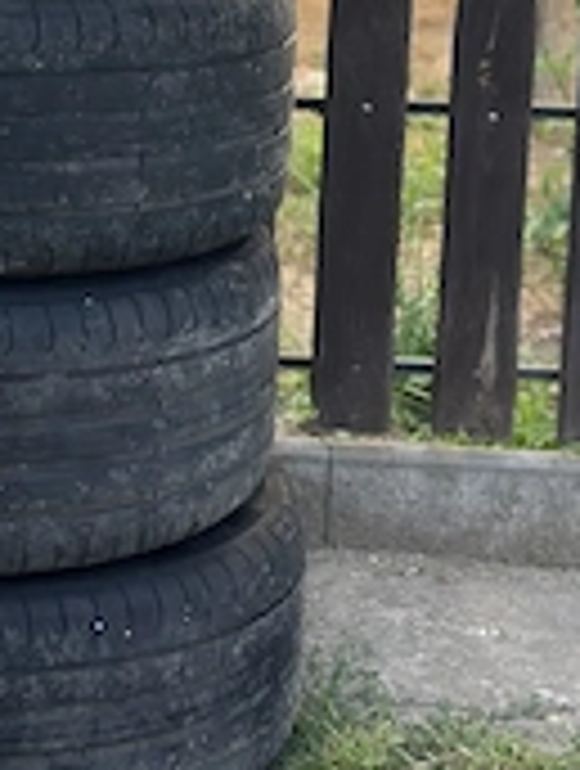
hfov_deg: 13.1
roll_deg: -1.4
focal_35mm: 112
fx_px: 2493
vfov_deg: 17.2
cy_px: 36
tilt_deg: -8.7
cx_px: 0
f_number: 1.78
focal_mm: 6.86
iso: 80
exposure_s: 1/1272
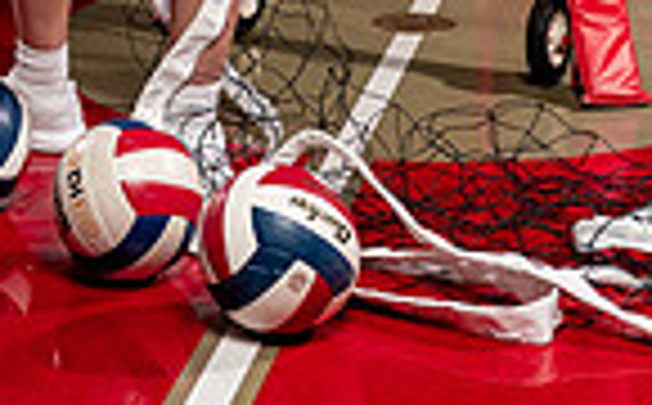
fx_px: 1969
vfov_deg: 10.3
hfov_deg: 18.5
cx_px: 58
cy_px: -536
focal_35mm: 111
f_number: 4
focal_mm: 35
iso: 100
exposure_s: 1/250
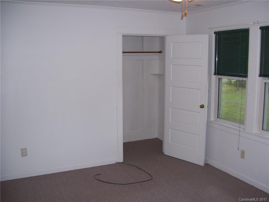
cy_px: 101
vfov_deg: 39.7
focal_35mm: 36
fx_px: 280
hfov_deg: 51.4
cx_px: 134
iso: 80
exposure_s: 1/60
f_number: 2.7
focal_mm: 6
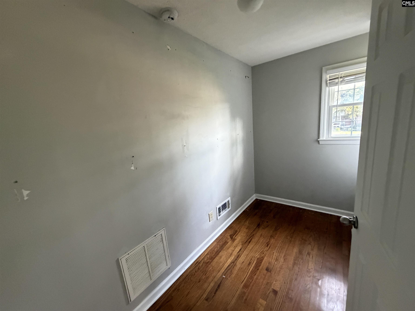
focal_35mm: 14
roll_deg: +5.9
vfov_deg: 85.7
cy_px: 156
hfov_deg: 102.1
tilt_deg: -10.6
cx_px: 208
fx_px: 168
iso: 640
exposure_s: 1/60
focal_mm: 2.22
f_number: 2.2
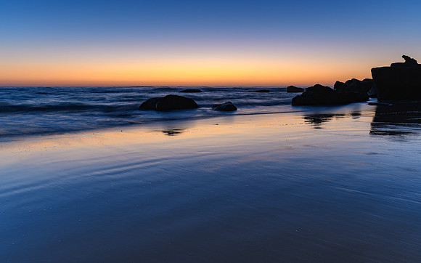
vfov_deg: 48.0
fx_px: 295
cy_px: 127
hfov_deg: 71.0
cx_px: 209
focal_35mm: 26
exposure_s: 2.5
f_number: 8
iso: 50
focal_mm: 16
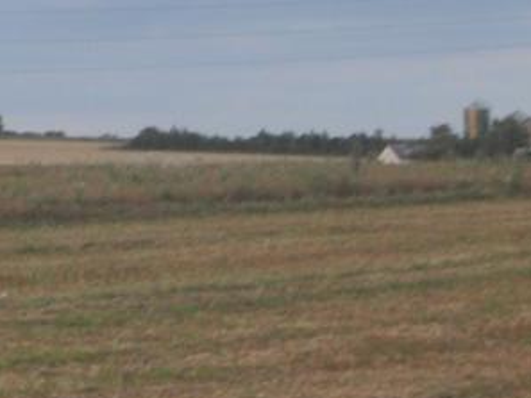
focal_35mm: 229
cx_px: -631
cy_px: -18
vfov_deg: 6.5
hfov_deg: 8.1
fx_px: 3514
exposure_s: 1/80
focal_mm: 22
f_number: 4.5
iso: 400
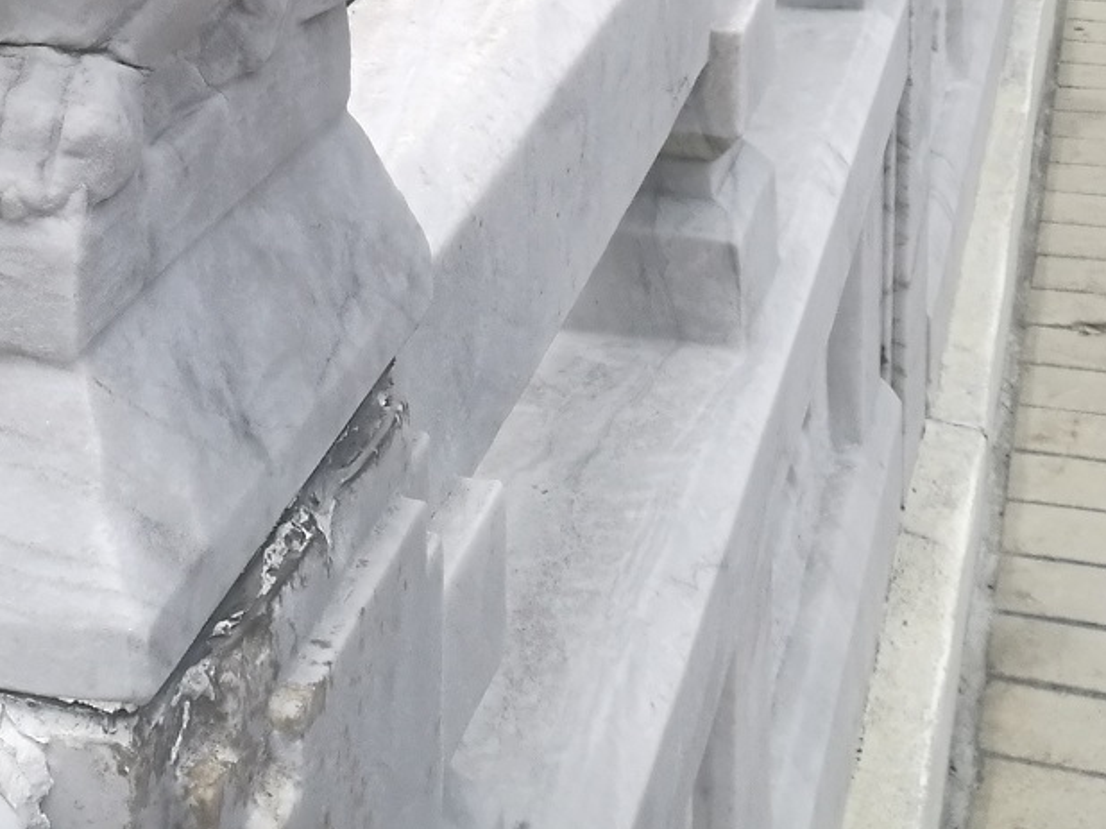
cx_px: 215
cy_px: -464
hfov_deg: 22.4
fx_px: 2747
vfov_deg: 15.6
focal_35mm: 86
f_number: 2.2
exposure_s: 1/867
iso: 50
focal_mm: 4.5
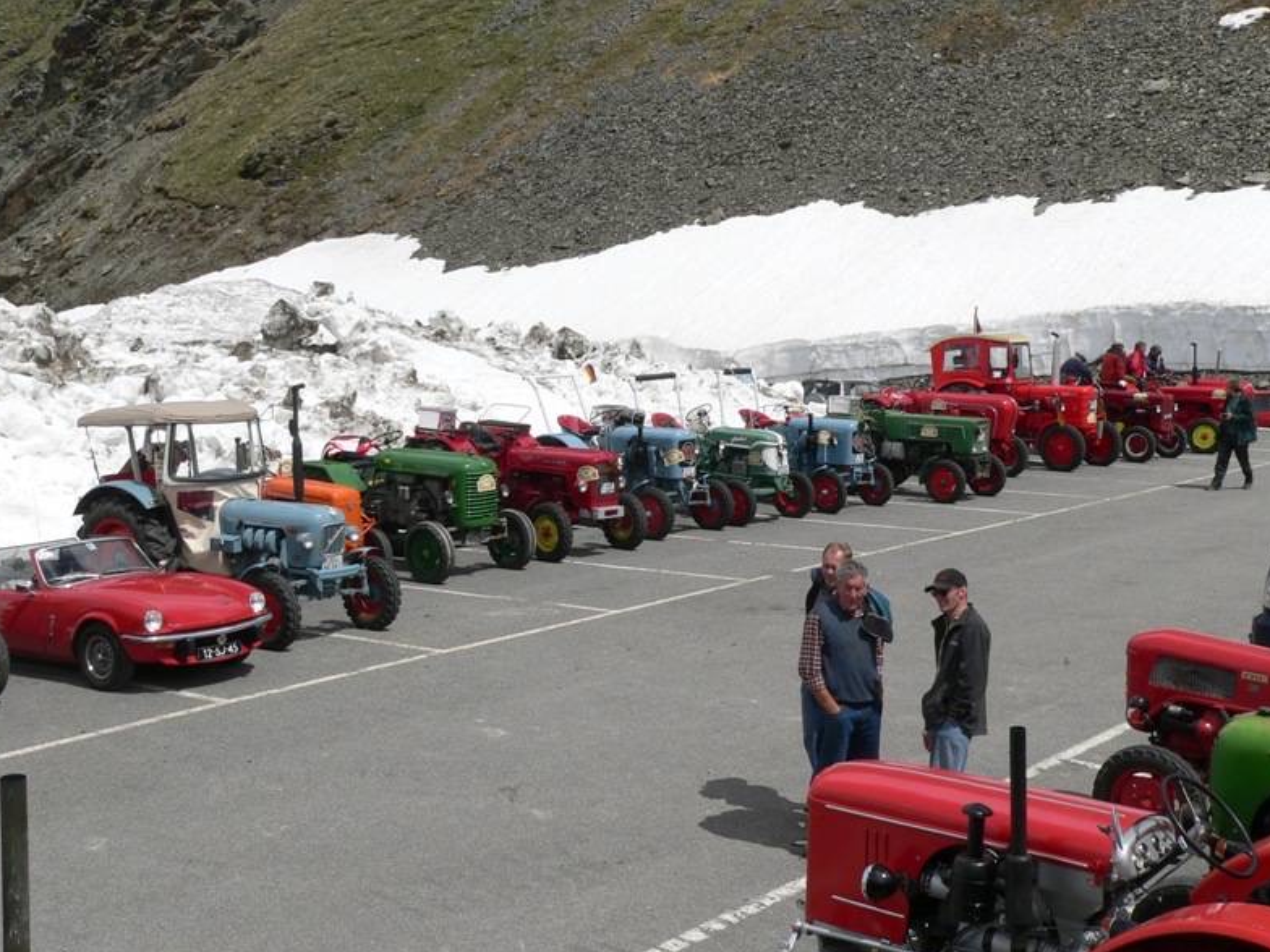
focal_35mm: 49
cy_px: 484
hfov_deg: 38.9
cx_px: 630
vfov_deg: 29.7
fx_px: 1798
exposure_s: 1/1000
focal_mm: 8
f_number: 5.6
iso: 80
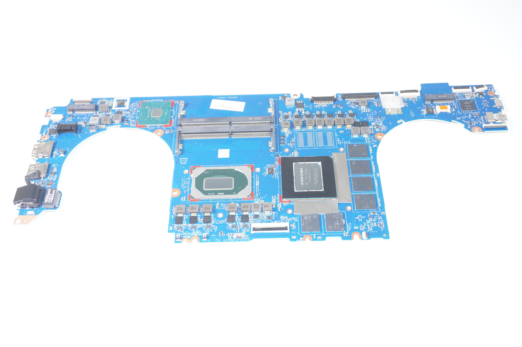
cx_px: 261
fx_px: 608
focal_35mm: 42
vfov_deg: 31.8
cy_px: 174
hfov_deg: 46.4
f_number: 5
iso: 640
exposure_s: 1/125
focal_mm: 28
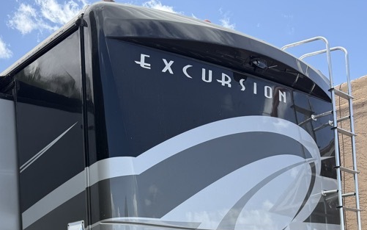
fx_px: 520
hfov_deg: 38.2
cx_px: 105
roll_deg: +0.7
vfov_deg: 23.0
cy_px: 270
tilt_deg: +1.6
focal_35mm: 52
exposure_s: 1/2370
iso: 100
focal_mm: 6.76
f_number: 1.78
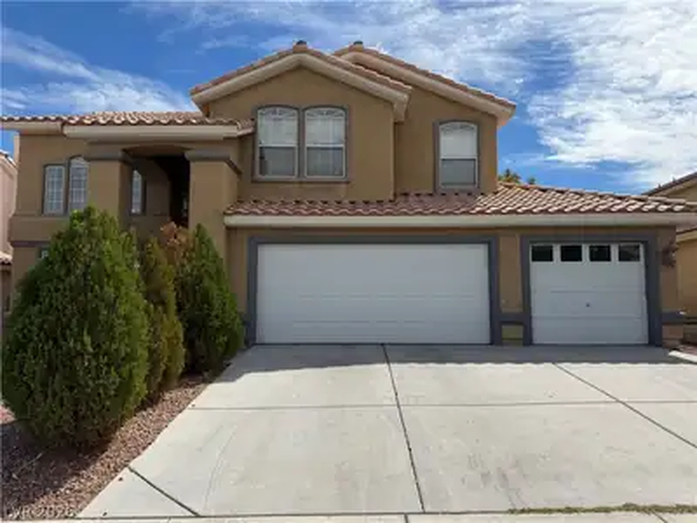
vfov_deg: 56.8
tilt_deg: +5.0
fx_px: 483
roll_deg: +0.0
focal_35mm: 24
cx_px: 348
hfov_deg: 71.6
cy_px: 262
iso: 80
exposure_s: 1/6711
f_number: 1.78
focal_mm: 6.76
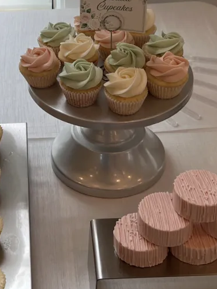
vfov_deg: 23.0
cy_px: 29
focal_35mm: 83
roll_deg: +2.0
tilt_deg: -27.5
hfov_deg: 17.6
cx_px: 43
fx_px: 693
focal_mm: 5.7
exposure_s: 1/121
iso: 32
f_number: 1.5
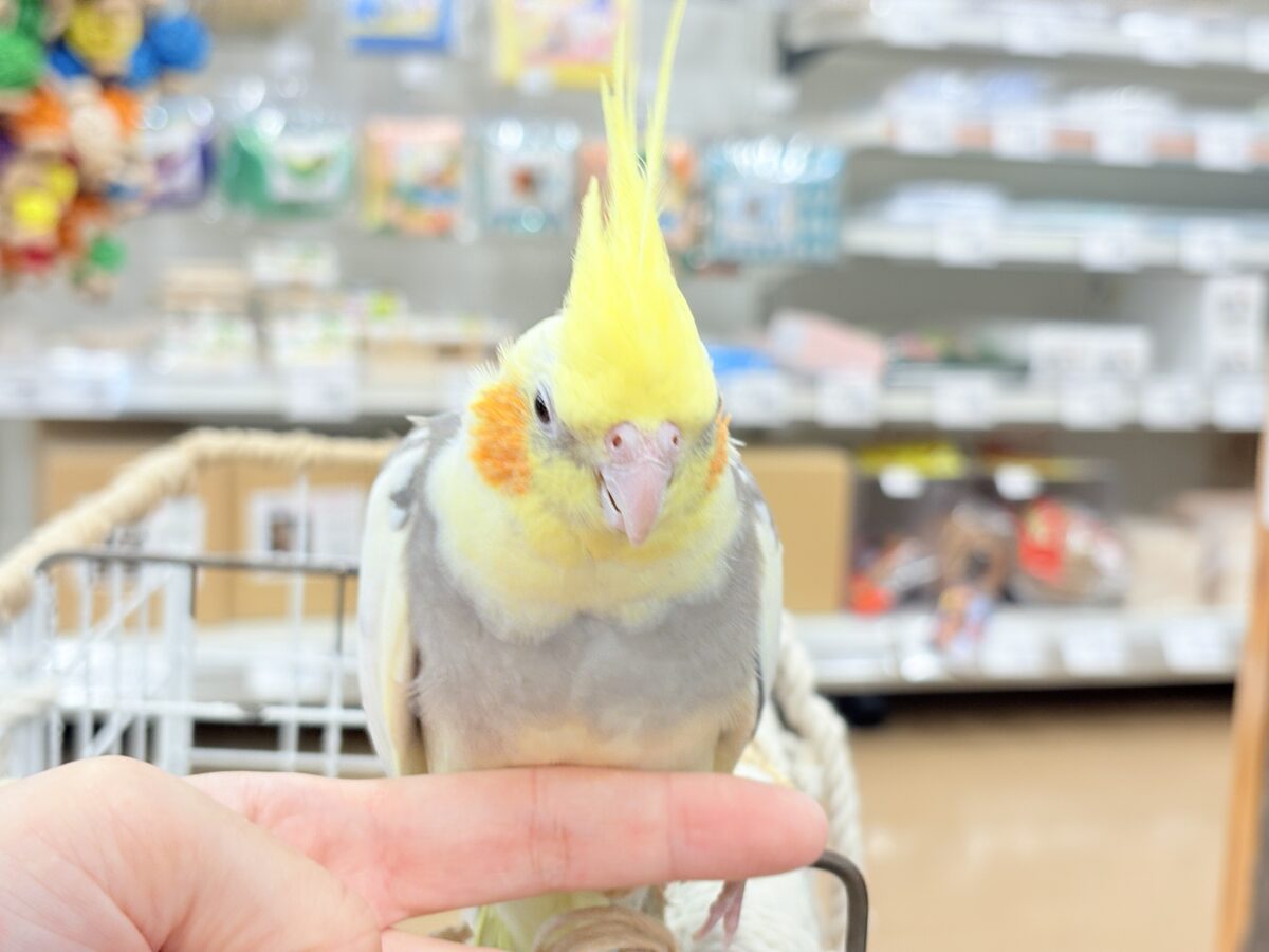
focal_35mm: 52
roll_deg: -1.6
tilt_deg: -7.9
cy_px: 476
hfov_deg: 36.8
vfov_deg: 28.0
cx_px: 634
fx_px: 1906
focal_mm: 5.96
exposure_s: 1/50
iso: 50
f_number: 1.6
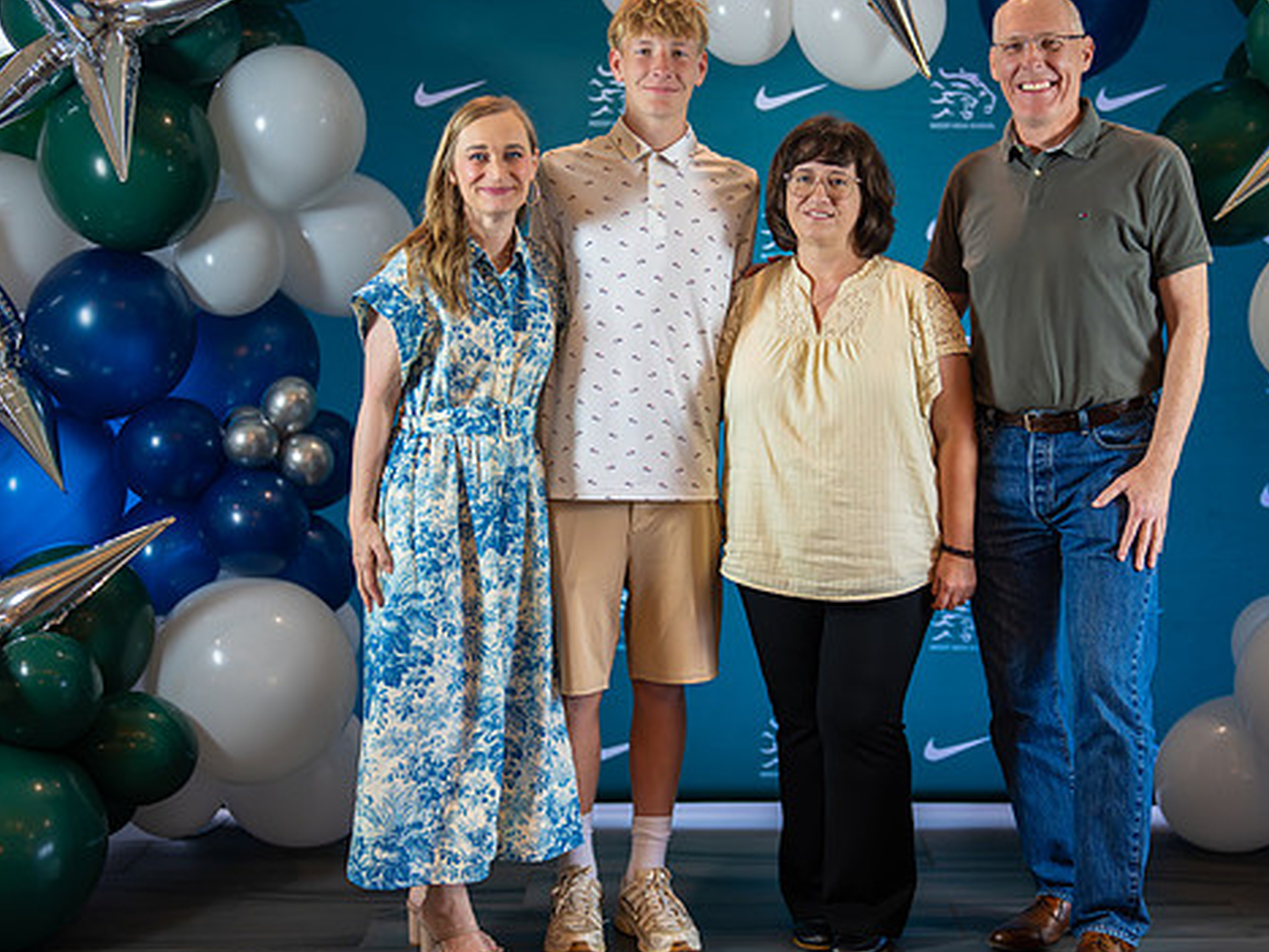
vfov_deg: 22.3
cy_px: 472
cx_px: 809
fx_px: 2420
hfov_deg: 29.3
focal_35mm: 66
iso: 1000
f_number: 1.2
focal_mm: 50
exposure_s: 1/400
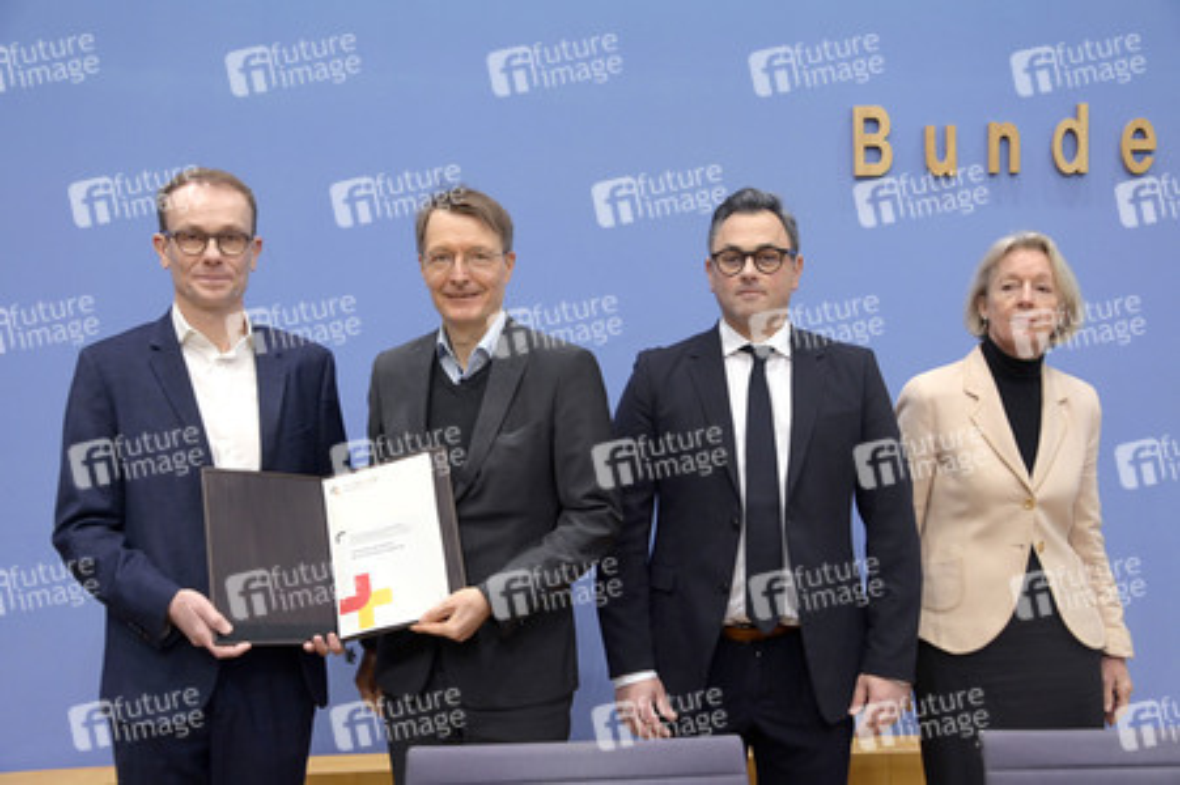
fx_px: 1245
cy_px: 392
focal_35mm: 38
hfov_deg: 50.7
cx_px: 590
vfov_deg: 35.0
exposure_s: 1/400
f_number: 5.6
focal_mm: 38
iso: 4000
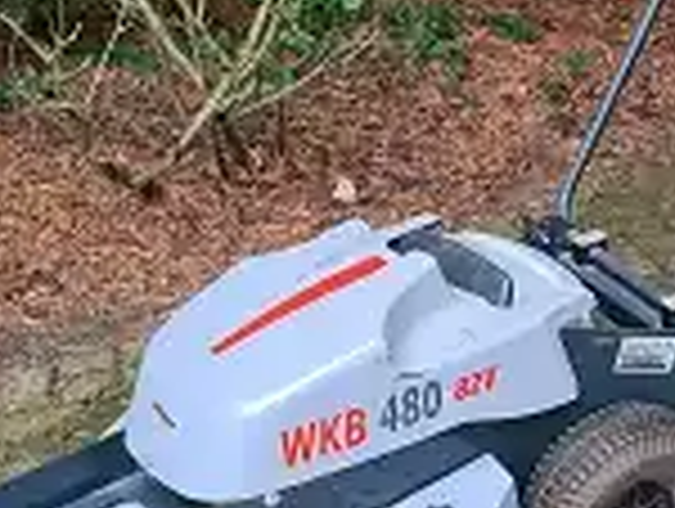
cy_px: 326
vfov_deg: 21.0
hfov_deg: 27.3
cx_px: 522
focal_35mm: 70
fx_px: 1367
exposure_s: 1/50
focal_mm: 5.4
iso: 100
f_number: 1.8
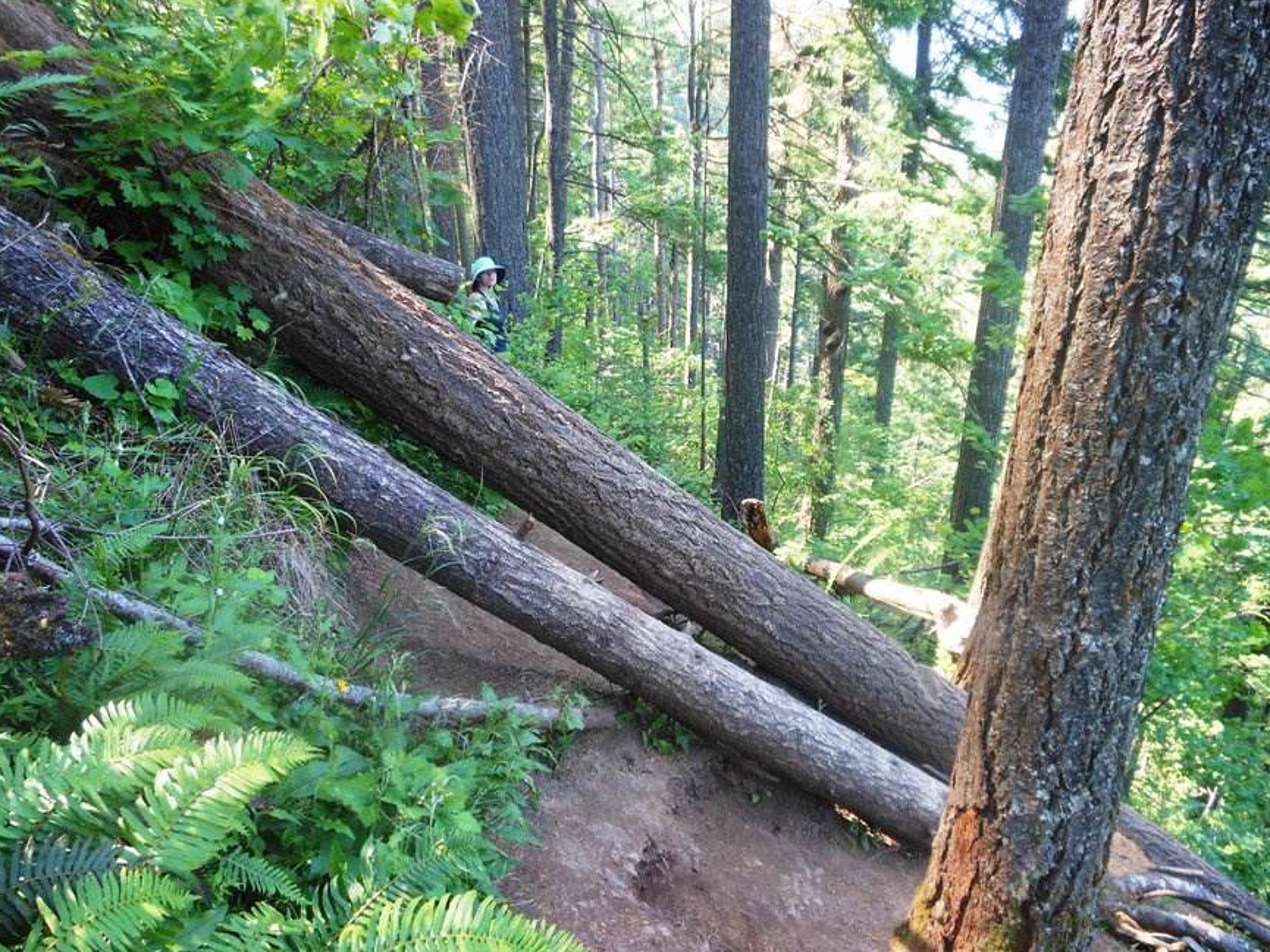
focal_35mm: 26
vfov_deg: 53.1
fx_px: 954
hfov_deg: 67.3
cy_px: 464
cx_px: 617
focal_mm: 4.5
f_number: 3.2
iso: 125
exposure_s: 1/30
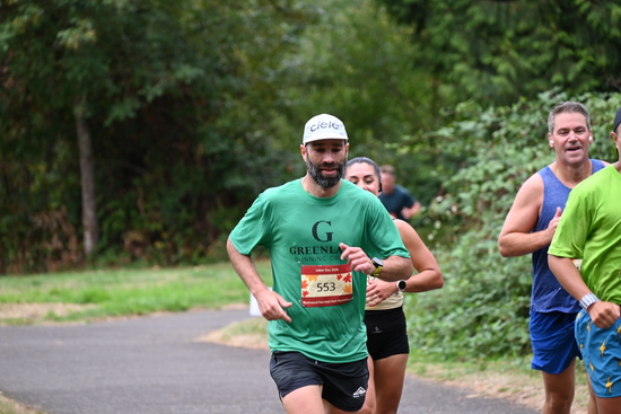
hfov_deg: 10.3
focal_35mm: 200
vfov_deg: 6.9
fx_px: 3451
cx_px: 310
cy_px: 207
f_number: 6.3
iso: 800
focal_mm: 200
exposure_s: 1/250
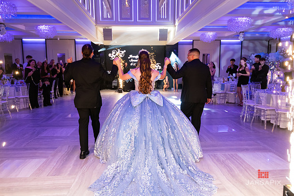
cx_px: 147
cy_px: 98
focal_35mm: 27
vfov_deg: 47.9
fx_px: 221
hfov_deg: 67.2
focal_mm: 26
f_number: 4
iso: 1600
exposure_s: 1/160
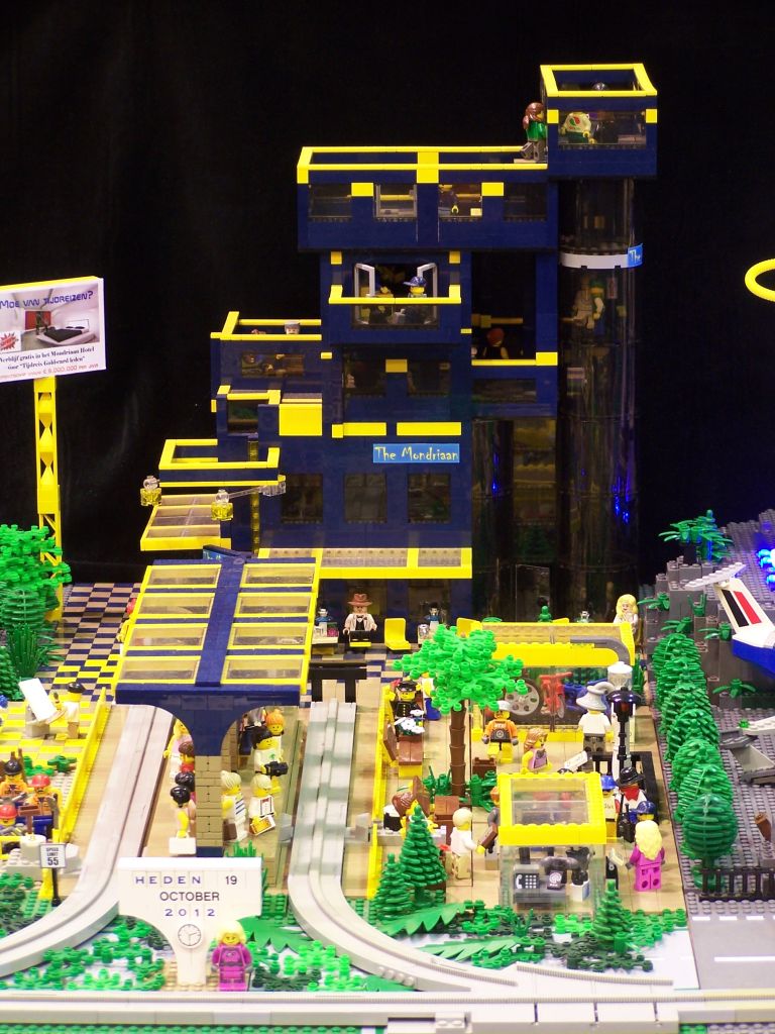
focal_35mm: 117
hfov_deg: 12.7
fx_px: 3493
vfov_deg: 16.8
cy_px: 517
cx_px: 388
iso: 80
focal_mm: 19.4
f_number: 3.2
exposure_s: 1/2
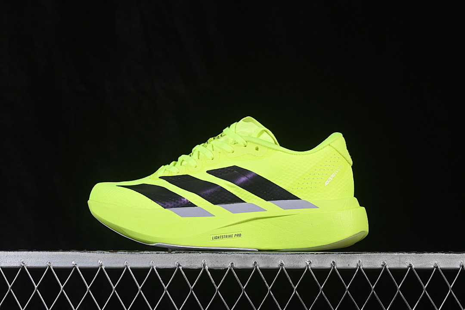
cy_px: 155
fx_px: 969
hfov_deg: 27.0
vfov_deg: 18.2
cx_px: 232
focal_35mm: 75
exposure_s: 1/80
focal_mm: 50
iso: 160
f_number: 8
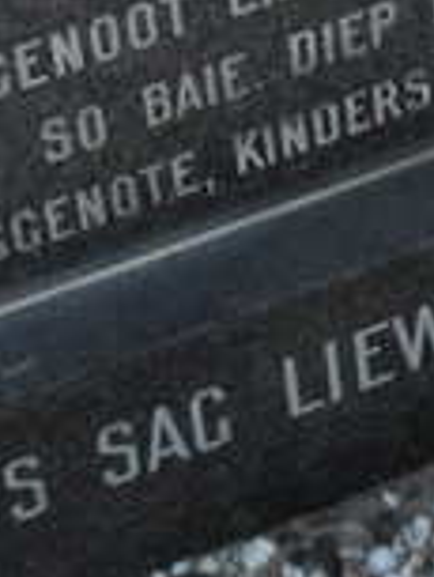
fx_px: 2270
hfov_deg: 10.9
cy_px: -524
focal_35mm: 136
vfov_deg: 12.9
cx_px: 132
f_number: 5.6
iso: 64
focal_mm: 4.6
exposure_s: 1/80
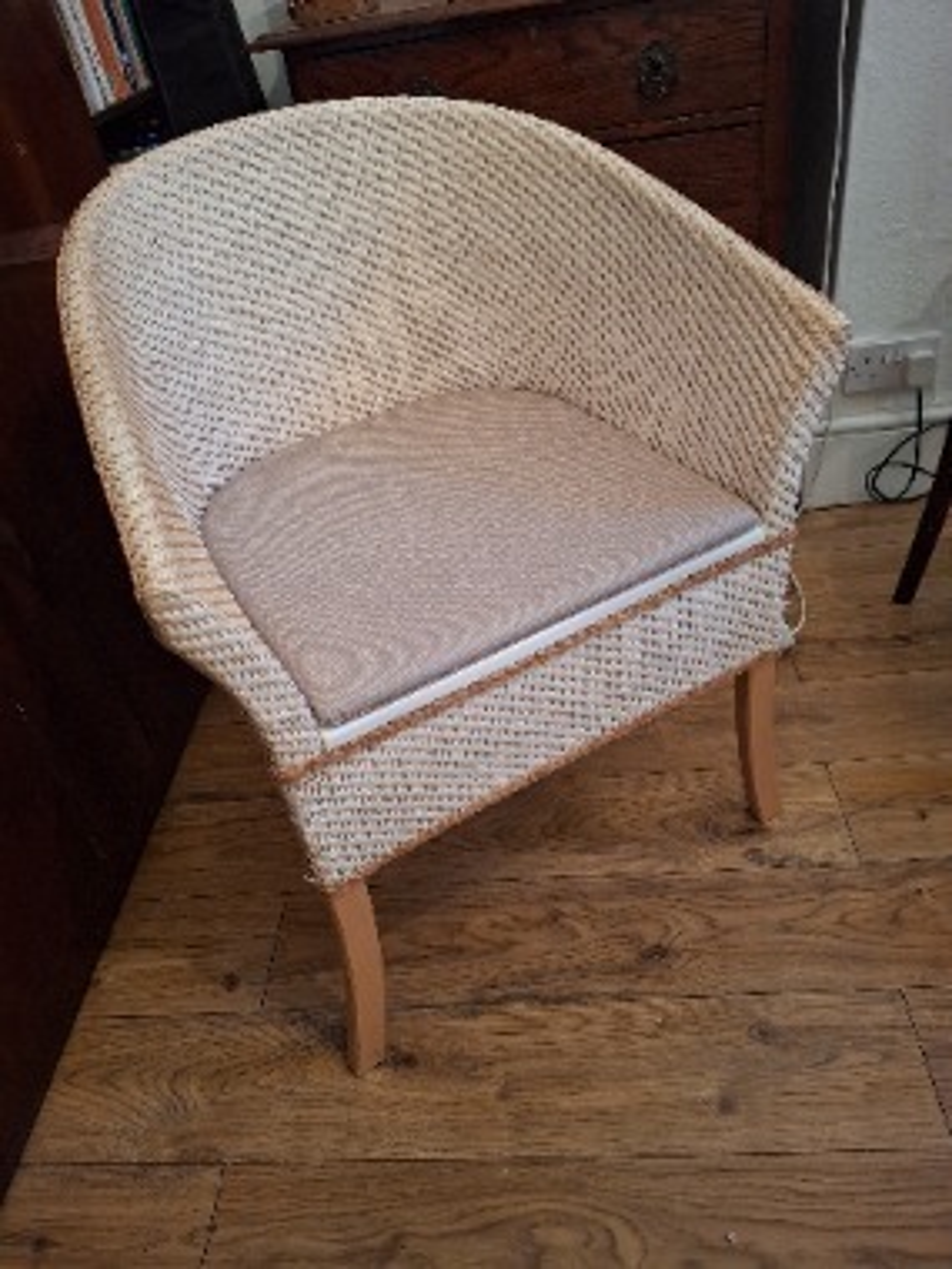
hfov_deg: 54.9
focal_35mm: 25
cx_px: 476
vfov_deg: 69.4
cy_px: 634
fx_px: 917
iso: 500
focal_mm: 4.69
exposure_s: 1/25
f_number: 1.8
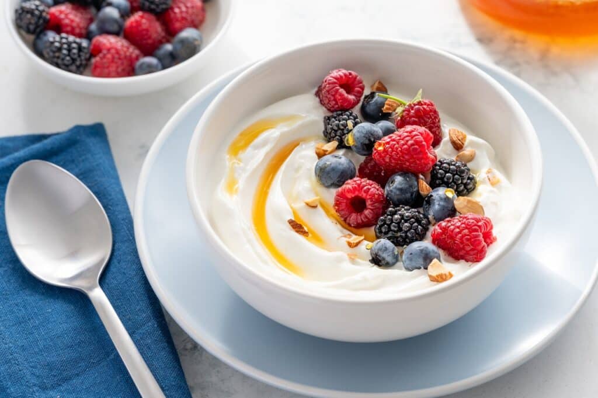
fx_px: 1744
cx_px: 299
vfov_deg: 13.0
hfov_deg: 19.5
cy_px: 199
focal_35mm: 105
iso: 100
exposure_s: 1/6
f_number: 9
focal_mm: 105
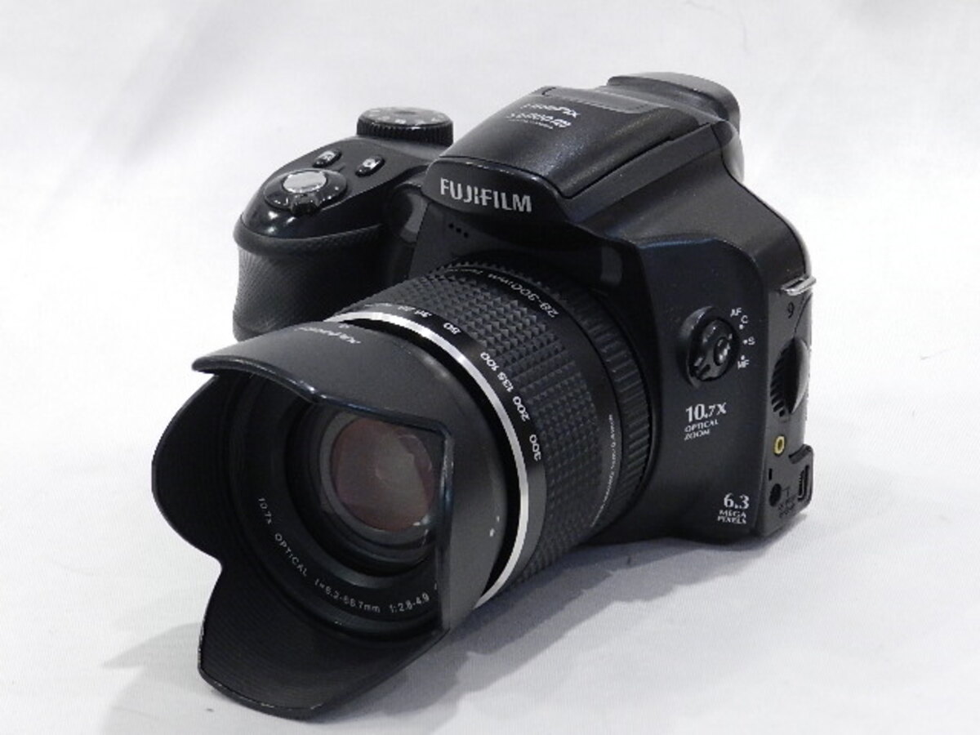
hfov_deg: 19.6
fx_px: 2831
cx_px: 490
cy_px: 368
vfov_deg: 14.8
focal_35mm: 100
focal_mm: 17.7
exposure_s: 1/50
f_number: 4.6
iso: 800
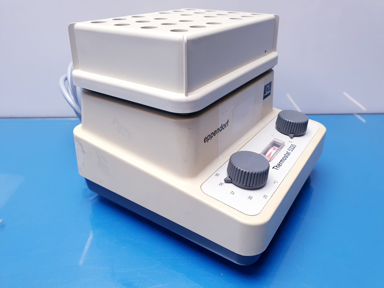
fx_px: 288
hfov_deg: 67.3
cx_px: 192
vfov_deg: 53.1
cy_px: 144
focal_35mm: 26
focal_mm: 4.3
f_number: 2.4
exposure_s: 1/50
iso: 64
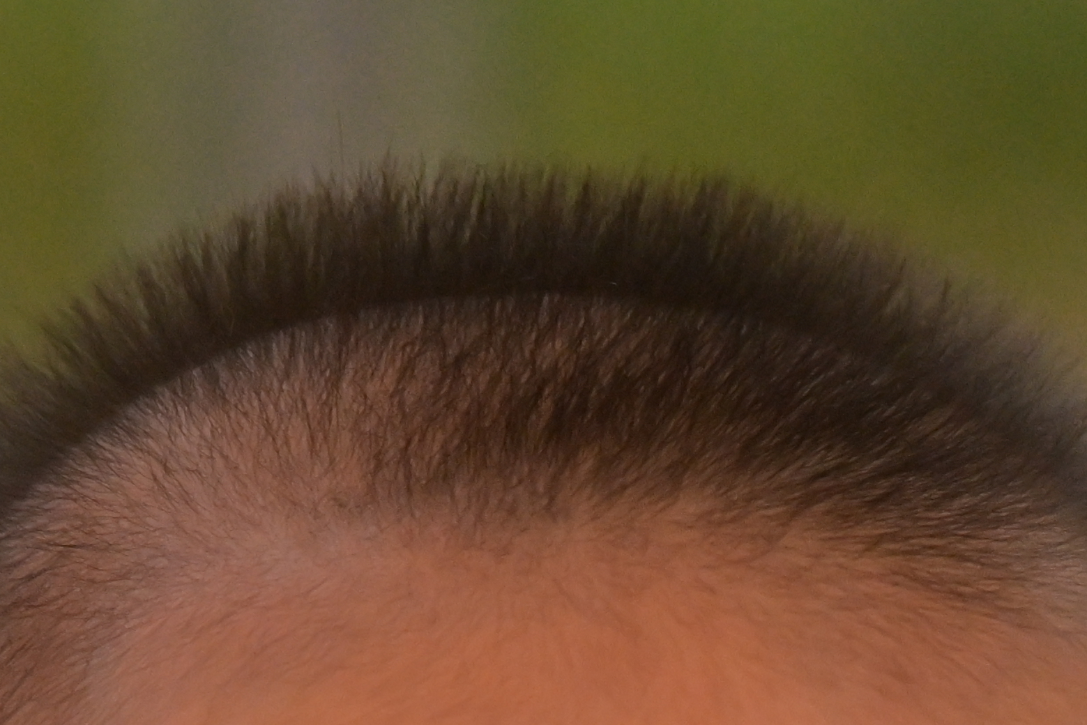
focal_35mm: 450
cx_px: 750
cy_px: 1856
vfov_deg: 3.0
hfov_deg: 4.6
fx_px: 13589
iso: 2000
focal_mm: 85
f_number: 4
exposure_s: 1/2000
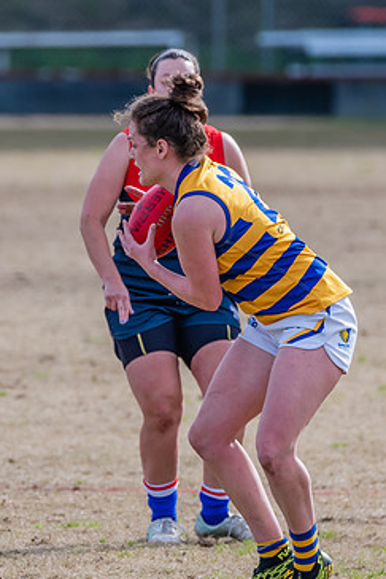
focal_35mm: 1040
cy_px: 288
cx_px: 79
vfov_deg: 2.0
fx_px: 16741
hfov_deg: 1.3
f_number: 7.1
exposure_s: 1/1600
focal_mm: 460
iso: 800
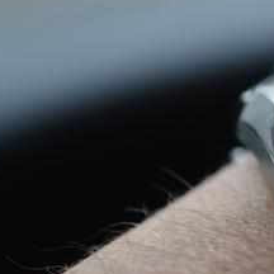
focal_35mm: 189
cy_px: 101
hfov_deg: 8.9
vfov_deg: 9.3
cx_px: 490
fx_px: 1693
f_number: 3.2
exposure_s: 1/60
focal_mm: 40
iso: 560
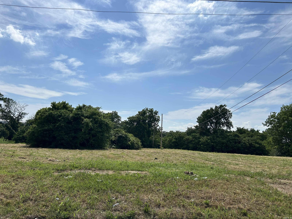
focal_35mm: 26
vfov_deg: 53.1
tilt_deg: +9.4
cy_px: 110
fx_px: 219
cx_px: 146
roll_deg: -2.8
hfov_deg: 67.3
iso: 50
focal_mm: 5.7
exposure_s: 1/12658
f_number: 1.5
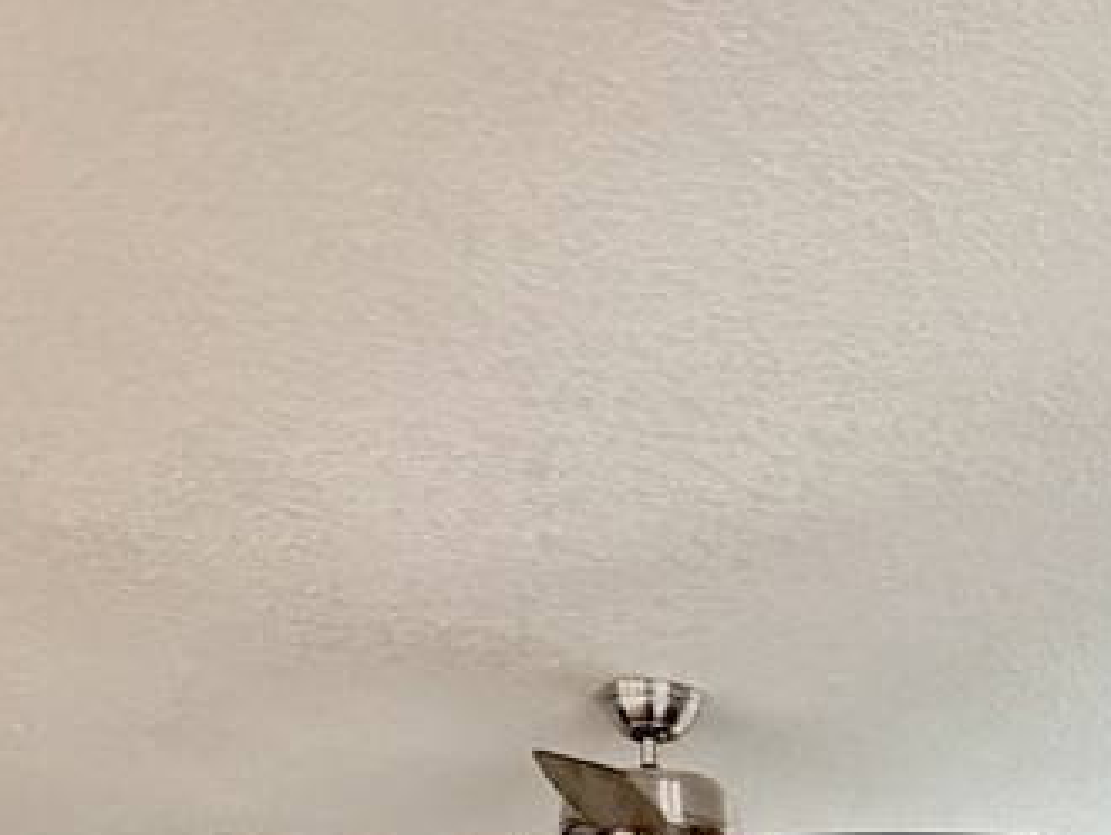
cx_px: 990
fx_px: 1959
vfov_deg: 18.3
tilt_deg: -6.9
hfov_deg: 30.3
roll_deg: +0.9
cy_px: 1545
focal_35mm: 61
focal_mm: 2.22
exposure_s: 1/60
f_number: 2.2
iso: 1000
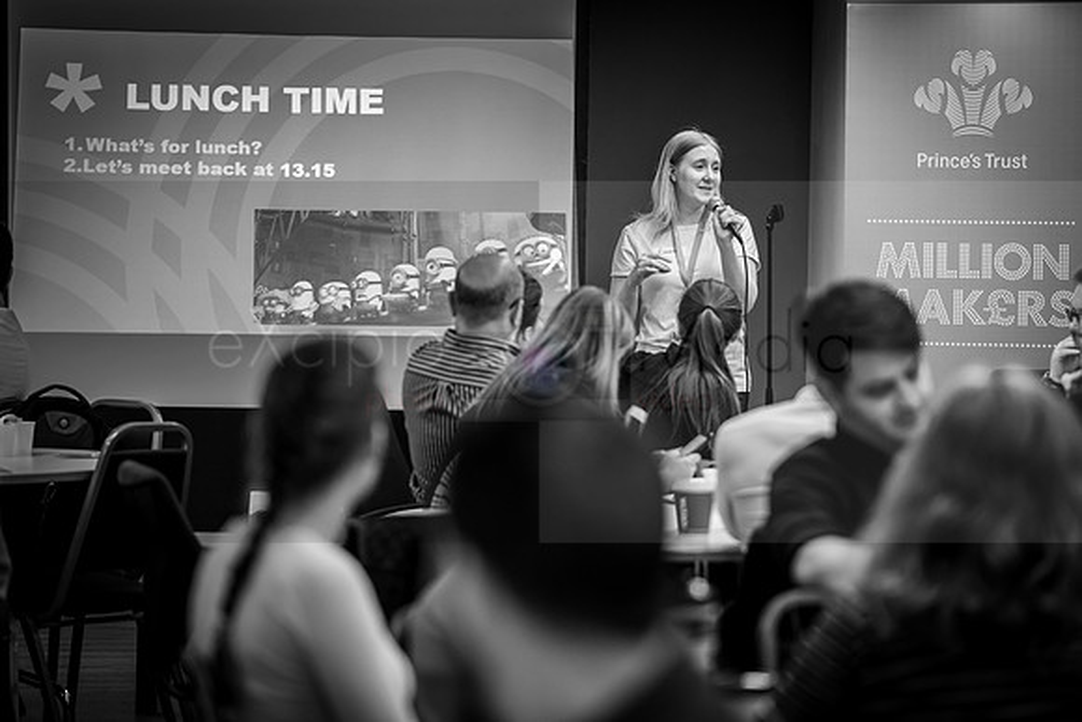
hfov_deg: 14.1
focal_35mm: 145
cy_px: 339
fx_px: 4371
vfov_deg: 9.4
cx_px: 544
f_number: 2.8
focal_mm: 137
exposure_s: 1/160
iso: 800
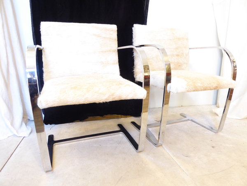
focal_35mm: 24
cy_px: 93
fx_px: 171
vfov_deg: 56.8
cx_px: 124
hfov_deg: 71.6
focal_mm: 4.3
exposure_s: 1/8
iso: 400
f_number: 3.3
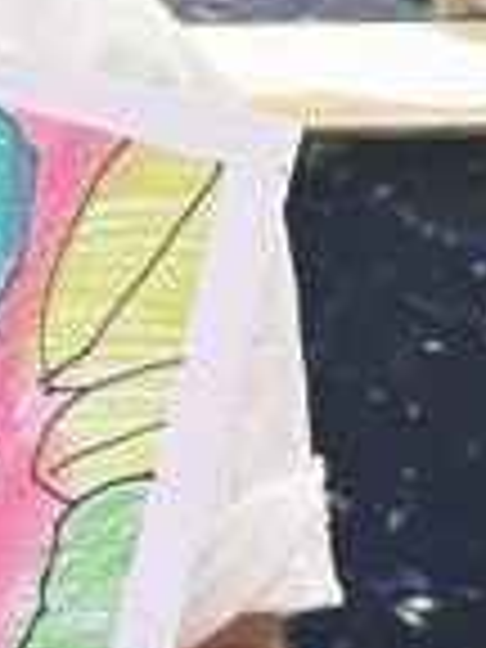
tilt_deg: -5.4
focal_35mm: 180
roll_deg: +0.3
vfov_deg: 10.9
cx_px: -436
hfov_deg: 7.9
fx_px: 3370
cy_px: 90
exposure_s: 1/50
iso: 80
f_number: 1.6
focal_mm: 5.1
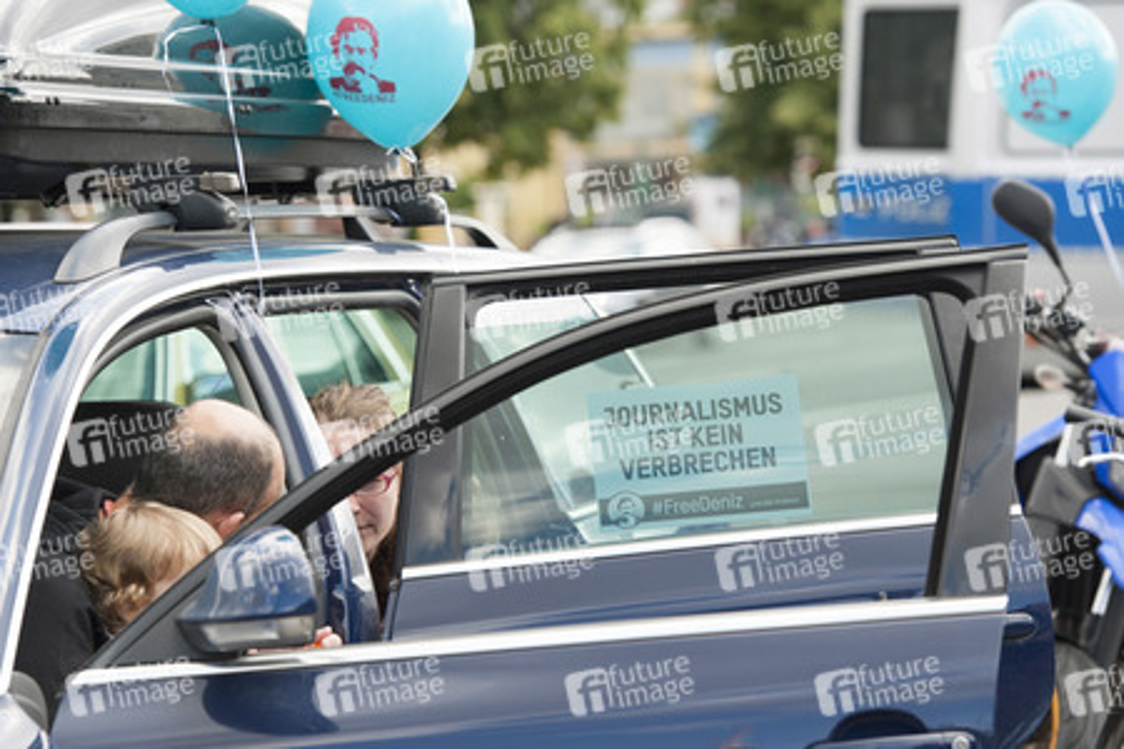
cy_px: 374
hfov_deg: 15.2
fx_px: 4215
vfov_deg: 10.2
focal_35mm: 135
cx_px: 562
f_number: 5.6
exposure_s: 1/800
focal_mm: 135
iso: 640
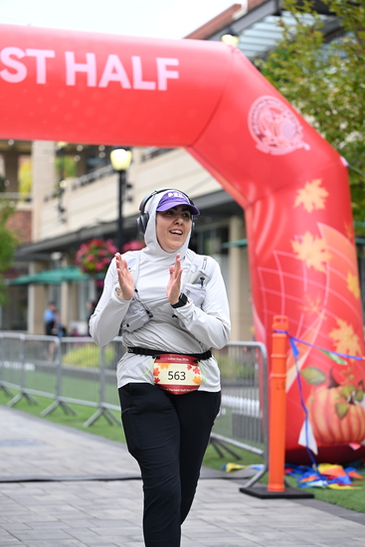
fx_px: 1307
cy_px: 274
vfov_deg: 23.6
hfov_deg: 15.9
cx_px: 182
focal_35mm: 86
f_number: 2.8
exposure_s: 1/1600
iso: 640
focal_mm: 86
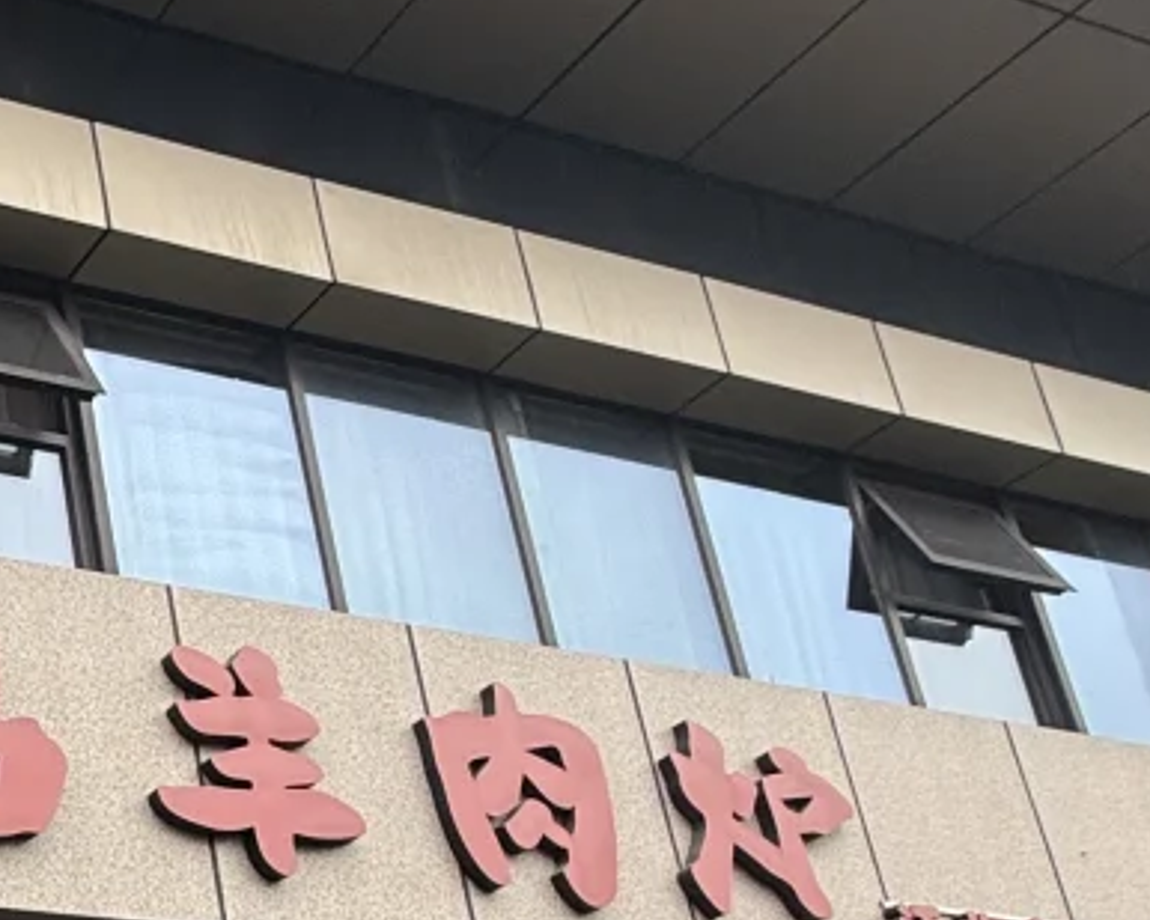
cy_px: 1072
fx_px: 1736
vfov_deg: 26.7
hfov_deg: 28.2
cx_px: -444
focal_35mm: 51
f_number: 2.2
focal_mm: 2.22
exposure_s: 1/99
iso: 100
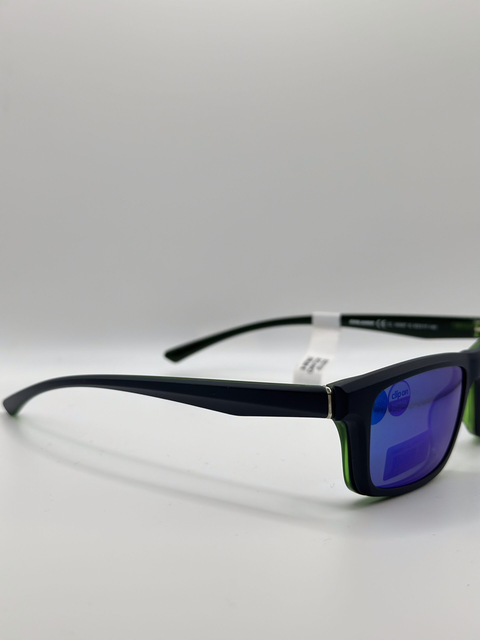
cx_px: 240
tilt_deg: -12.9
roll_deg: -0.1
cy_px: 320
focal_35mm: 48
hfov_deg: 30.3
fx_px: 887
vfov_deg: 39.7
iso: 80
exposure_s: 1/830
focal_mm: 6.86
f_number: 1.78
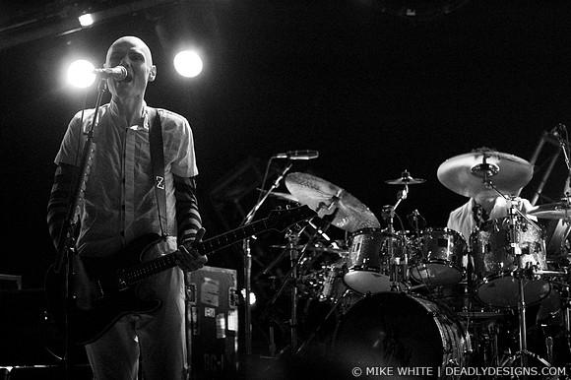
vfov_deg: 13.0
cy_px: 190
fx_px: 1664
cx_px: 286
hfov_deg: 19.5
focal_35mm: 105
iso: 800
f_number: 3.2
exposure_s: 1/125
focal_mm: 70
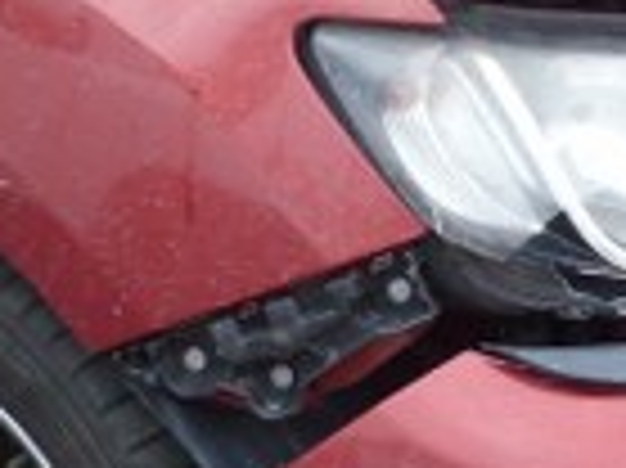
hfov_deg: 13.6
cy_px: -27
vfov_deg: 10.2
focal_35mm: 144
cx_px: 504
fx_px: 2602
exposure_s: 1/125
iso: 80
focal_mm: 4.5
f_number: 3.2
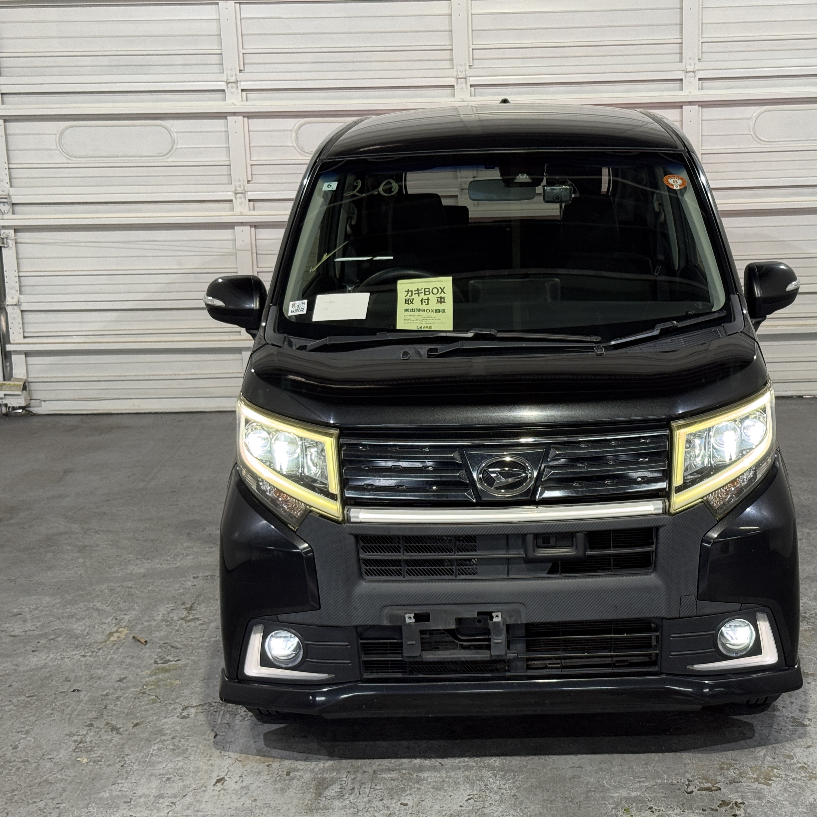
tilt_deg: -11.5
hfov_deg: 29.9
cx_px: 511
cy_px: 411
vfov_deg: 30.0
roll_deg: +0.7
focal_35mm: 57
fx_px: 1522
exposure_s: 1/60
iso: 100
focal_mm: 6.76
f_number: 1.78
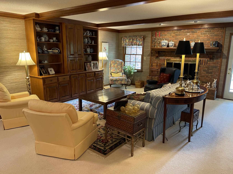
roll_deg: -0.8
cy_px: 87
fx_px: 175
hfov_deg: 67.3
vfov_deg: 53.1
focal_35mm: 26
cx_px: 116
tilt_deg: -13.2
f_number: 1.6
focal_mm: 5.1
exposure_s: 1/60
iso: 500
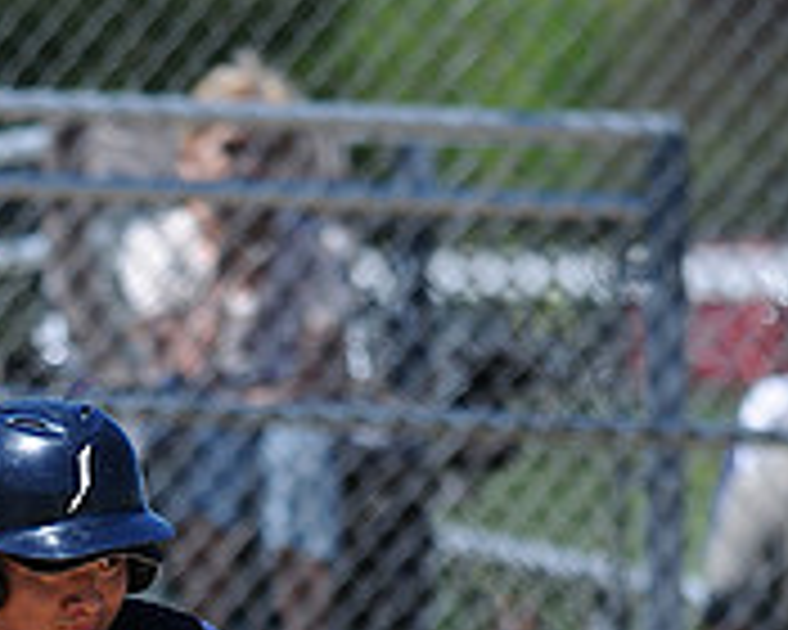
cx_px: 173
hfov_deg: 1.8
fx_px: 25257
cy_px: 922
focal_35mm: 1083
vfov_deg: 1.4
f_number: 4
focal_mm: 300
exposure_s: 1/1600
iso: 200
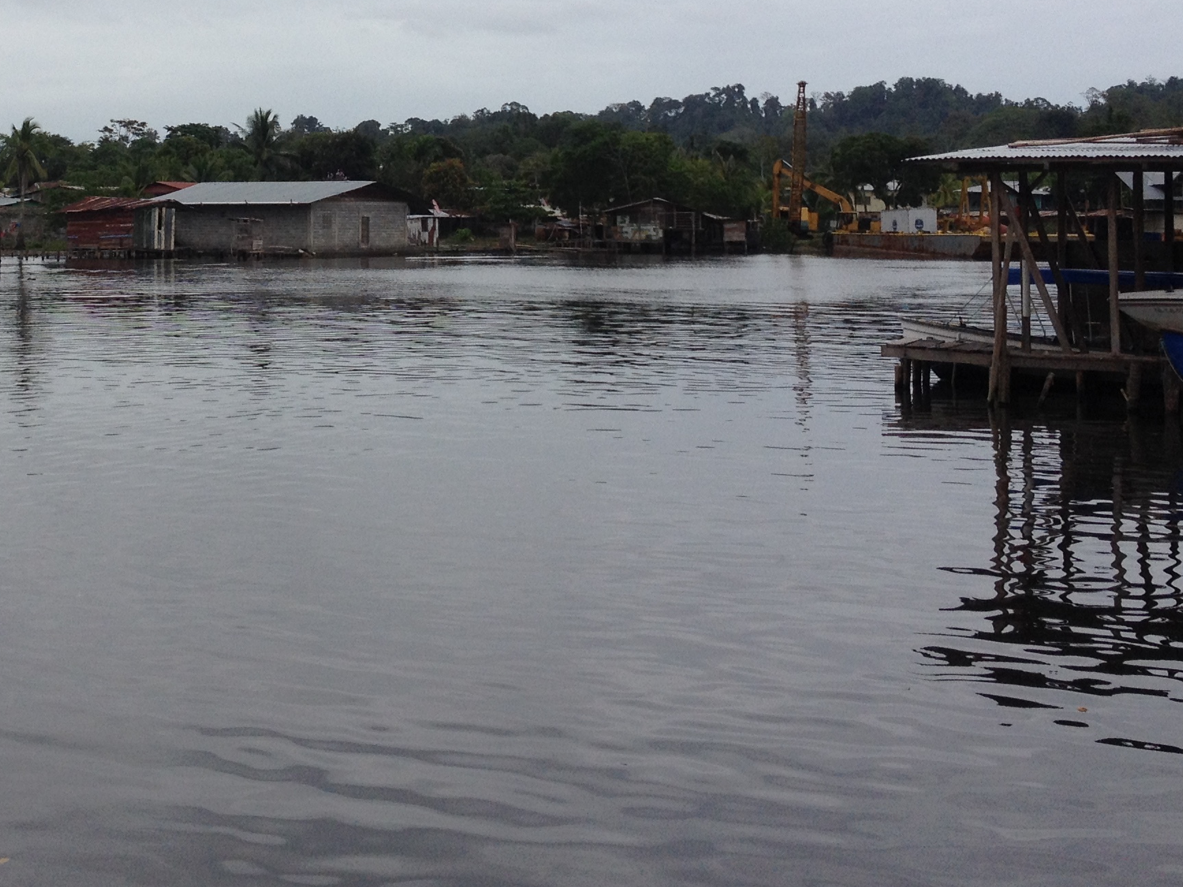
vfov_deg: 21.9
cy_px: 137
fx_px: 2255
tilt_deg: -0.6
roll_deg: +0.0
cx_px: 296
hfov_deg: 28.9
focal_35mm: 66
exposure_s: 1/2208
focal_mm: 4.28
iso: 50
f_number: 2.4
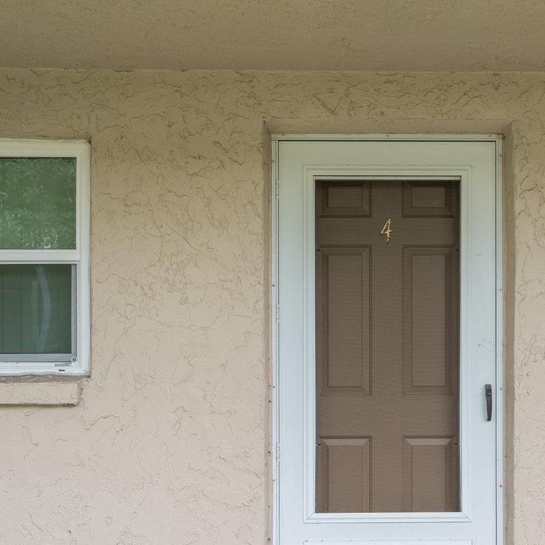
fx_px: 997
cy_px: 341
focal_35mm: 56
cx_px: 393
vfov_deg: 30.4
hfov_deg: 30.2
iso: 320
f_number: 8
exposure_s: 1/40
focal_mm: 33
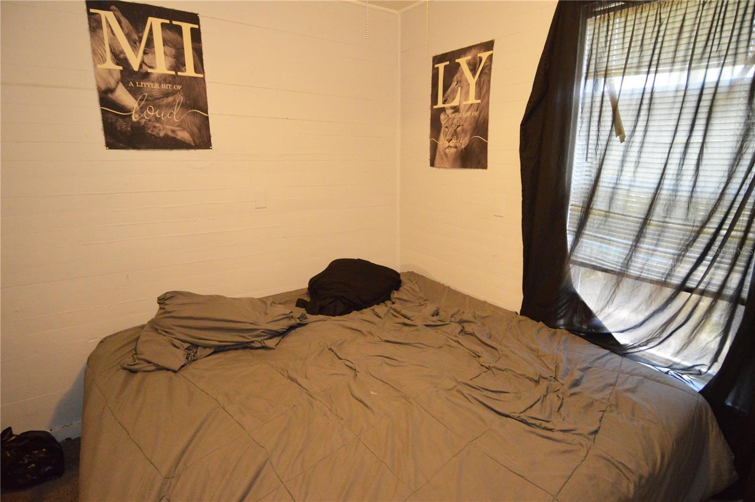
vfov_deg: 67.3
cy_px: 251
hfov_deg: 90.1
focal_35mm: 18
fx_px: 377
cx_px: 378
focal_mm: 12
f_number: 4
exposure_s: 1/60
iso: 3200
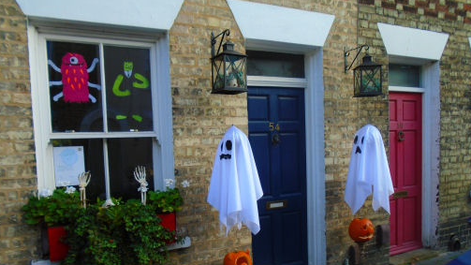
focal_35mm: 29
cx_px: 235
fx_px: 362
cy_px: 171
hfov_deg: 66.1
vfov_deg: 39.8
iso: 100
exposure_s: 1/250
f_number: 3.2
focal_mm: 4.6
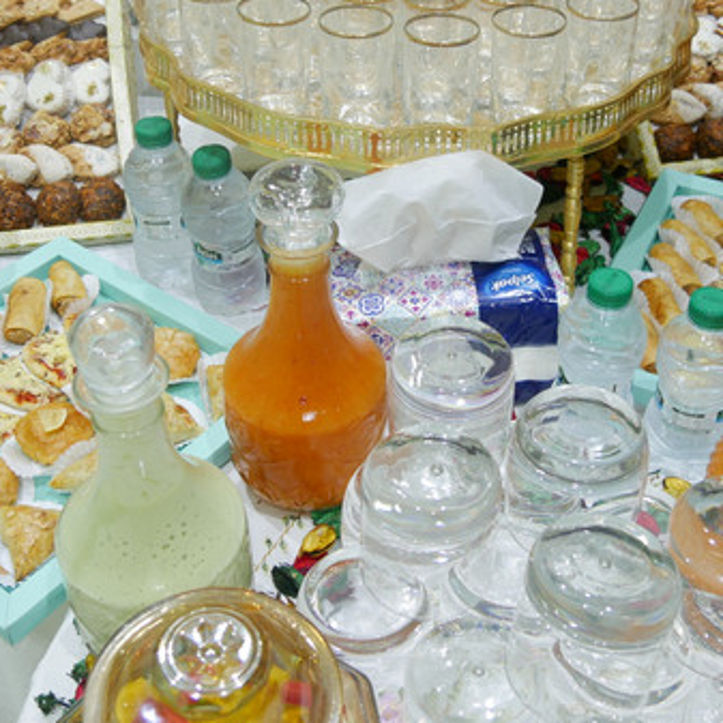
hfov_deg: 36.1
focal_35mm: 47
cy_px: 241
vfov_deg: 35.7
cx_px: 380
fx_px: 1111
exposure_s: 1/60
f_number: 3.5
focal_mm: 14
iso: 200
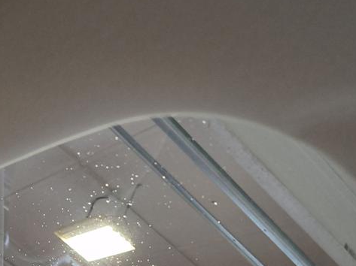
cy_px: 292
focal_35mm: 65
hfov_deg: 29.5
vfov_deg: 21.4
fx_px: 668
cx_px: 100
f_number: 1.8
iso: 450
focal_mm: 5.56
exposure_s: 1/60
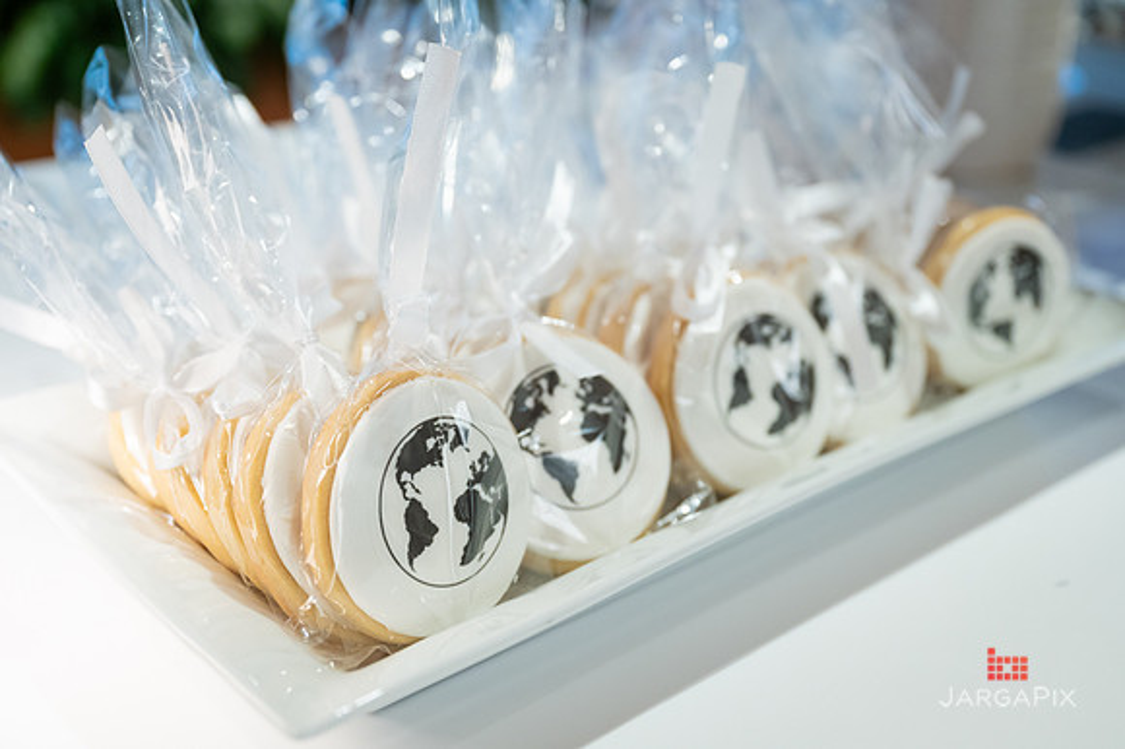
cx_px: 575
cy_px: 376
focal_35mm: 43
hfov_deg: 45.3
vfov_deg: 31.0
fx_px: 1349
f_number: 3.2
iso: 1250
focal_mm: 41
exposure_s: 1/200
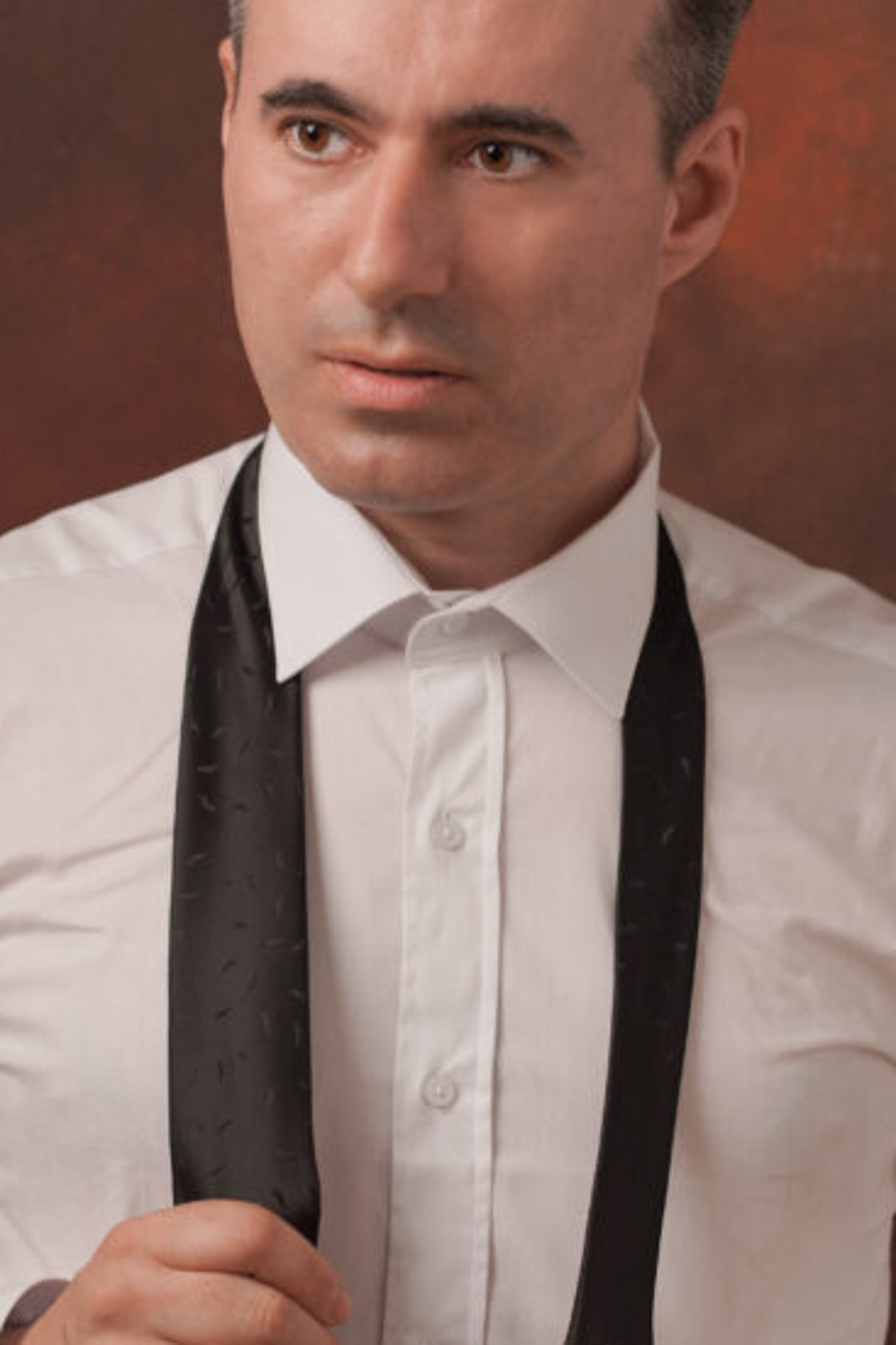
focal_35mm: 158
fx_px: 5902
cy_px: 950
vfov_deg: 13.0
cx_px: 426
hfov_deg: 8.7
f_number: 4
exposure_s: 1/100
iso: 100
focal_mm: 85
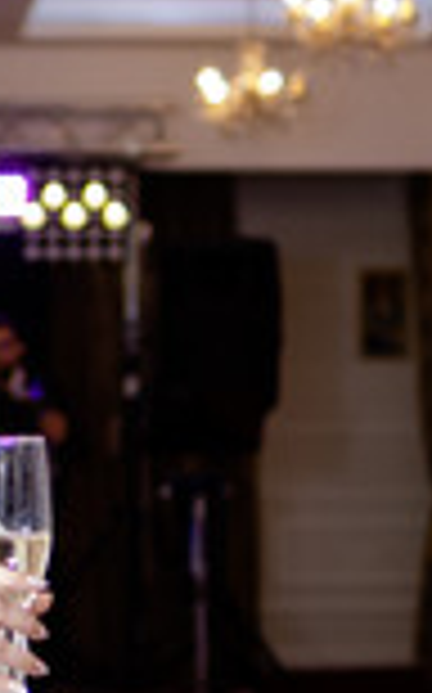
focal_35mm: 148
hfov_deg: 8.7
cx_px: -99
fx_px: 2793
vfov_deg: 14.1
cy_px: 308
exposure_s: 1/250
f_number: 1.4
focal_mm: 23
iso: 100
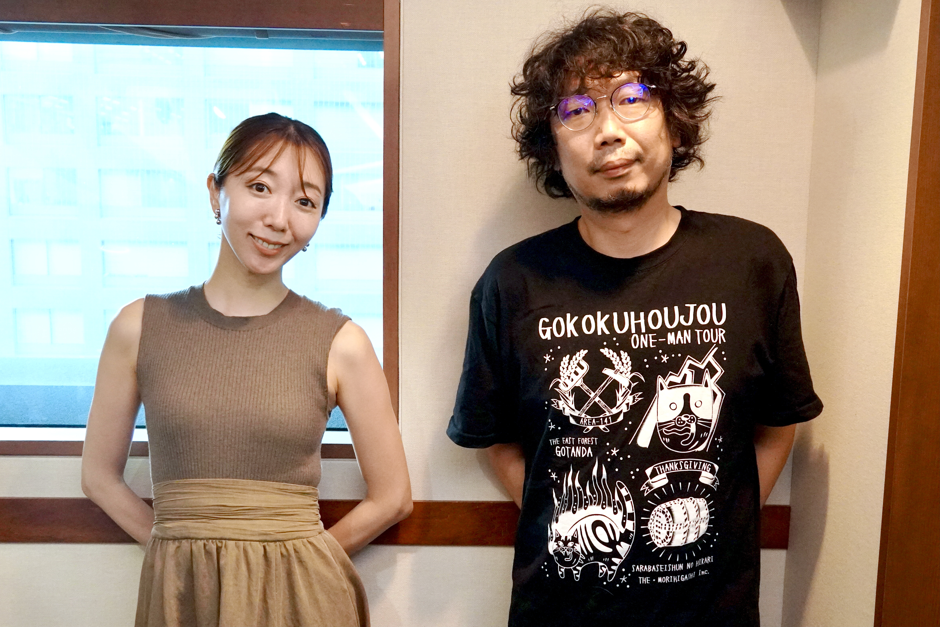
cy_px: 314
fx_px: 783
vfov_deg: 43.6
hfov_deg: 61.9
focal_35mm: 30
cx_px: 470
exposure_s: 1/160
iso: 5000
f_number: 4
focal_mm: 20
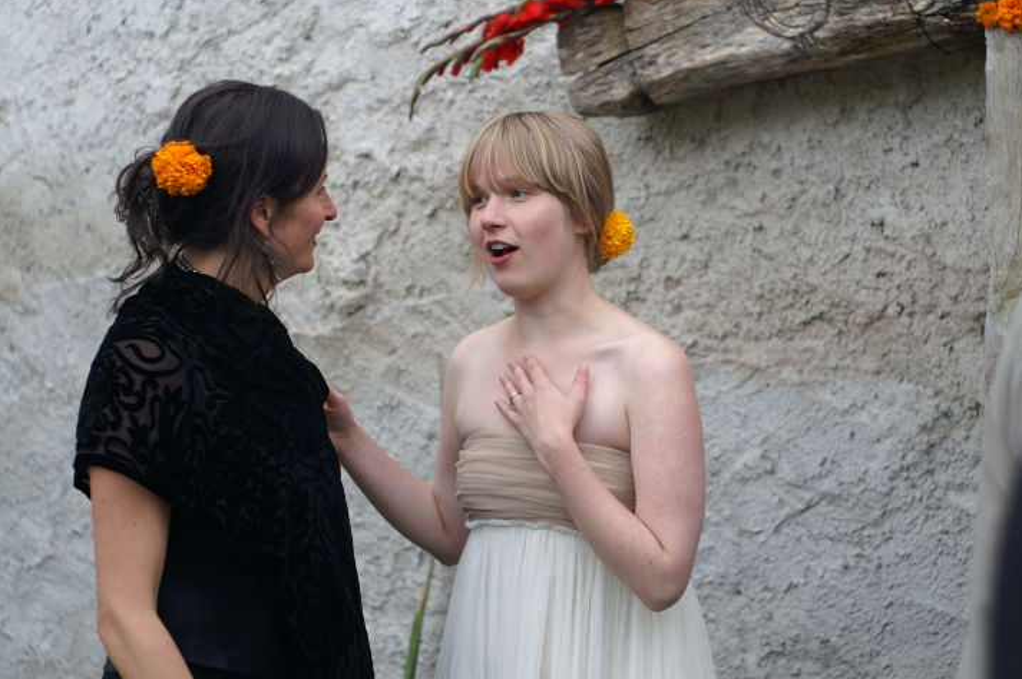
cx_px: 479
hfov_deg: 24.2
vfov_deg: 16.2
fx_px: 2382
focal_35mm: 84
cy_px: 303
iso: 100
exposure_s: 1/350
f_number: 2.4
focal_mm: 50
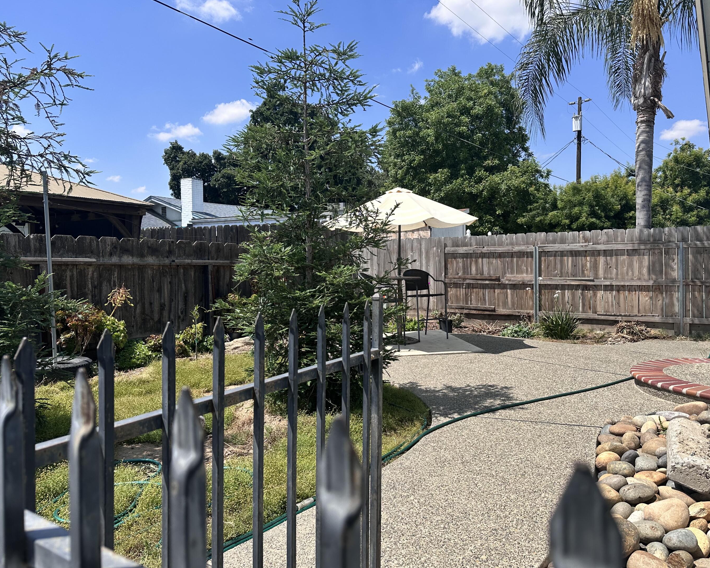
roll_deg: +0.7
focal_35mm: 26
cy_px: 277
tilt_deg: +0.0
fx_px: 546
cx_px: 384
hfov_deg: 65.9
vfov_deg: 54.9
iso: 80
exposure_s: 1/4348
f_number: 1.78
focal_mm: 6.86
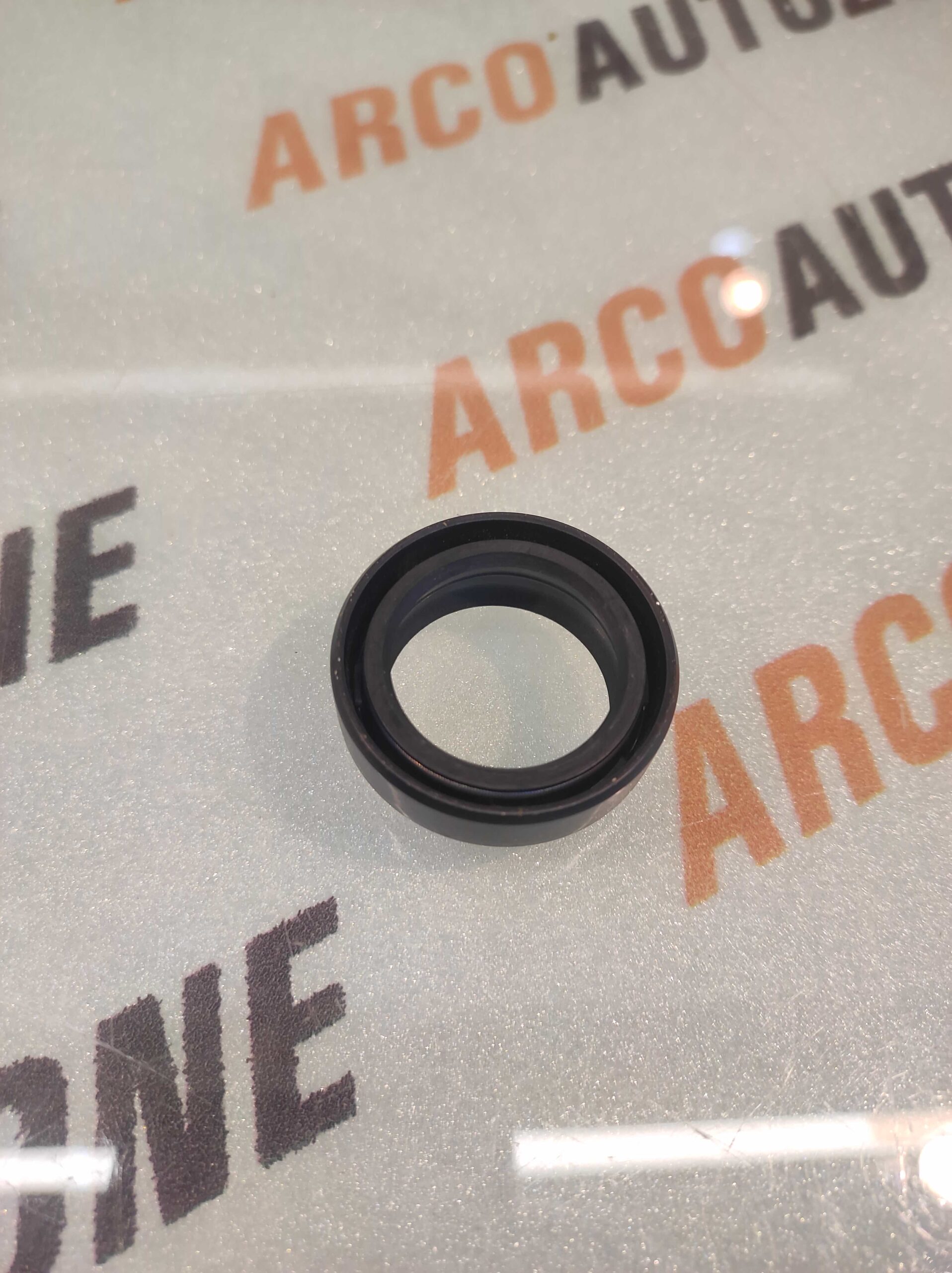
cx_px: 476
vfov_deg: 91.1
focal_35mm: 17
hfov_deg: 74.7
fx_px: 624
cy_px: 636
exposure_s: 1/33
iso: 149
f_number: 1.79
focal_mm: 4.74
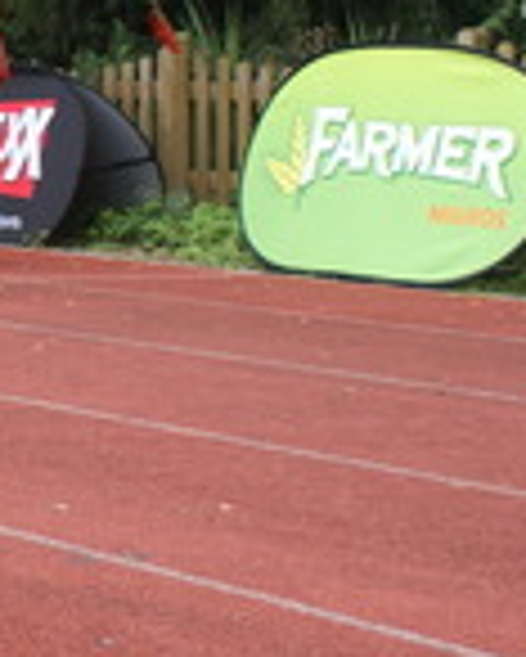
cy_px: 180
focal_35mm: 146
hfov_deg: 9.6
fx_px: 2838
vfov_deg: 13.2
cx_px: -643
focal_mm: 28
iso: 100
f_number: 5
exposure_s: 1/125
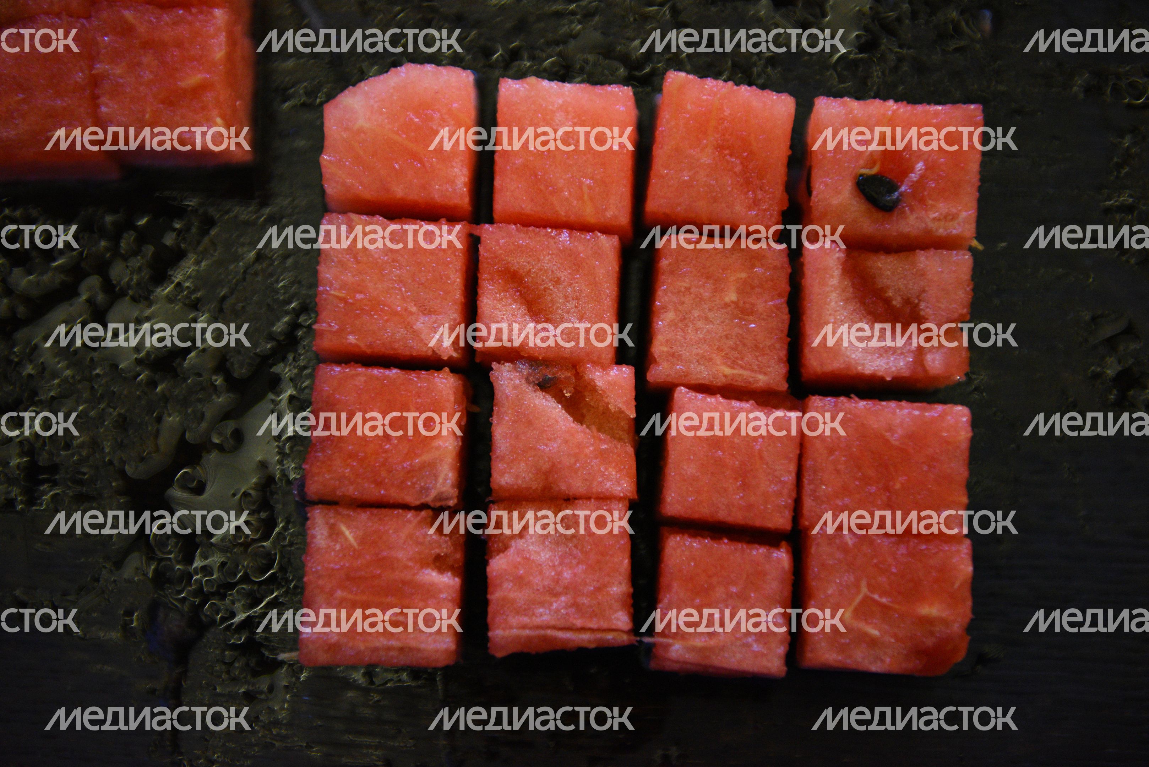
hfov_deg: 32.4
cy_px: 384
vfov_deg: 21.9
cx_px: 574
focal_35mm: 62
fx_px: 1979
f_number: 2.8
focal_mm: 62
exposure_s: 1/160
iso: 4000
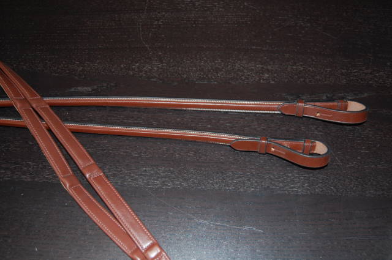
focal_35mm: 39
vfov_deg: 34.1
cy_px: 130
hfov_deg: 49.6
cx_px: 196
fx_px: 424
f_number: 4.2
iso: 400
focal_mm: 26
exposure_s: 1/60
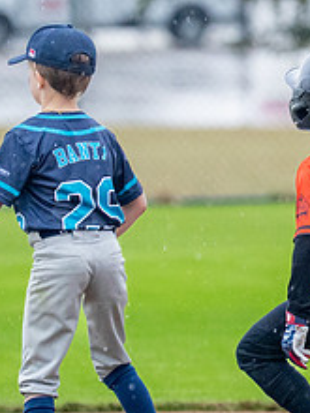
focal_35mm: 827
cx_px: 431
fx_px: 9875
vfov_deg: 2.4
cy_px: 189
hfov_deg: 1.8
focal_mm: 165
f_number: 2.8
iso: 1600
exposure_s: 1/1000
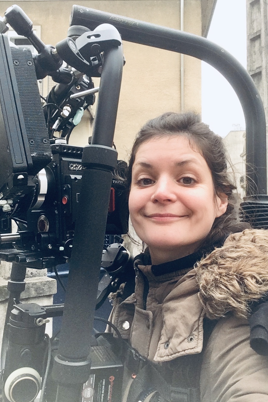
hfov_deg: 39.9
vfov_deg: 57.2
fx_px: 368
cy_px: 204
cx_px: 147
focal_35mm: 33
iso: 64
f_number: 2.4
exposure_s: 1/100
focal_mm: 2.15
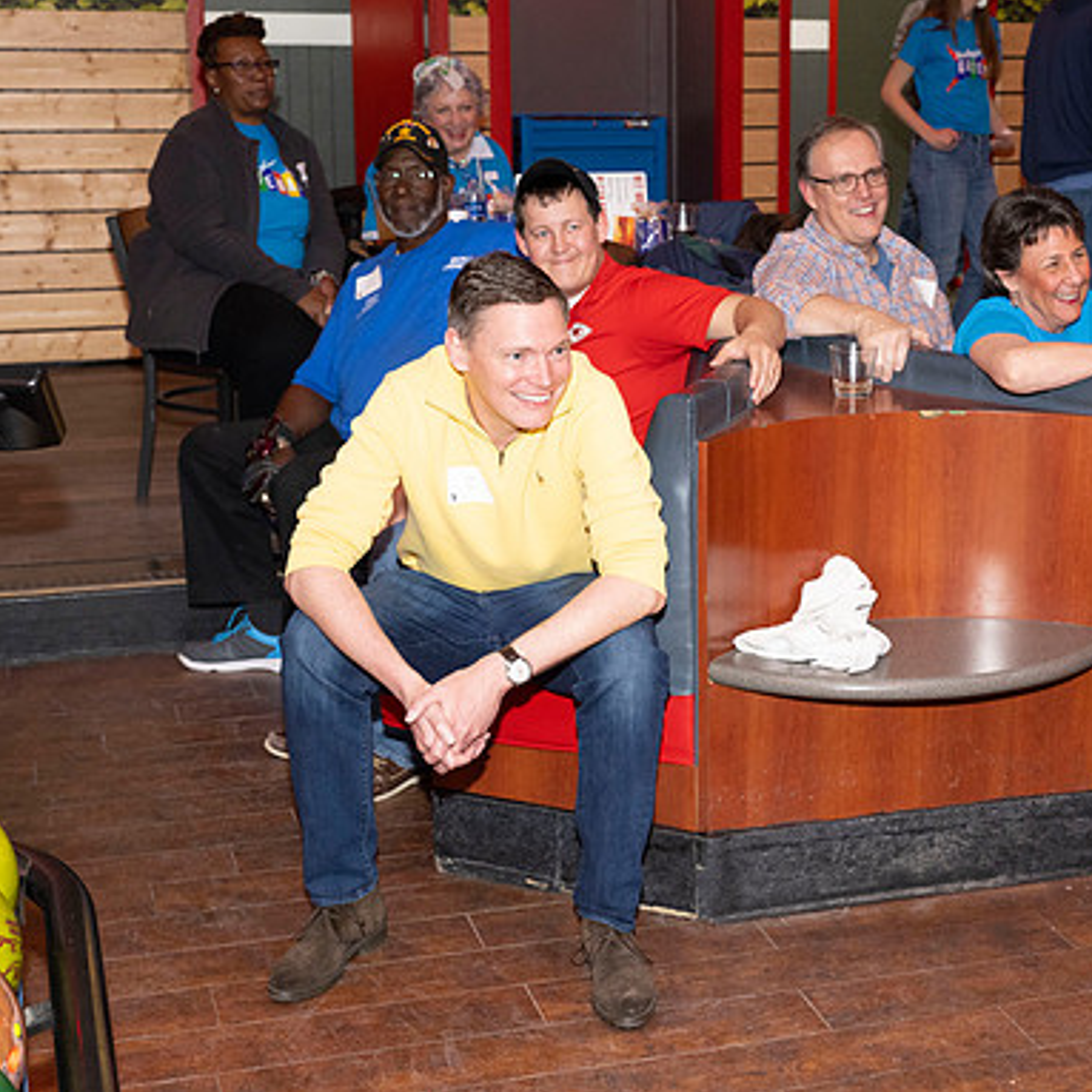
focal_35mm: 58
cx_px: 750
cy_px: 546
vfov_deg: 29.6
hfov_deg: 29.3
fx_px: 2070
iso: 2000
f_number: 5.6
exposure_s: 1/100
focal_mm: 45
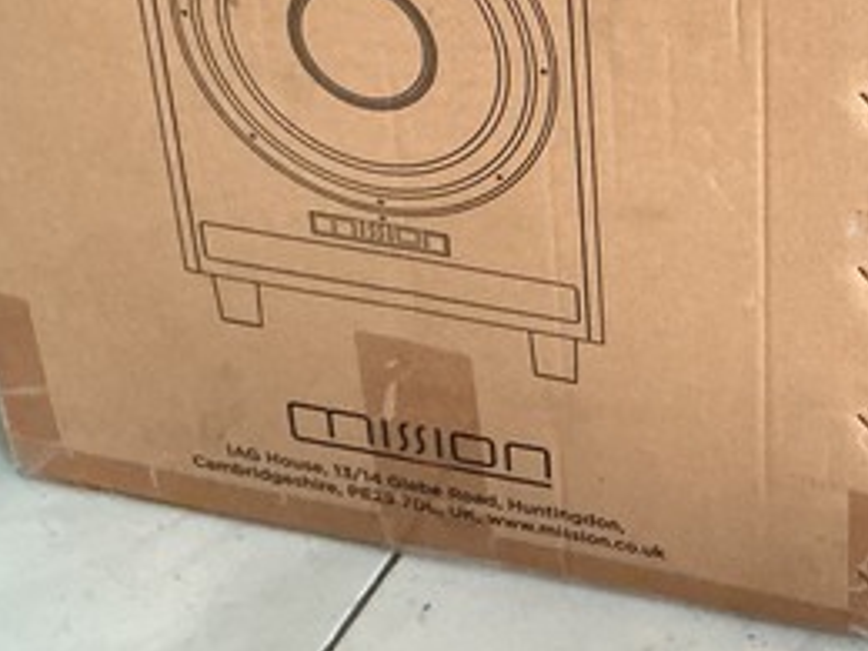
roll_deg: -1.4
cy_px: 38
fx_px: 2182
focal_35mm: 87
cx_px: 975
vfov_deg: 16.7
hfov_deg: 21.3
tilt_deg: -30.4
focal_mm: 3
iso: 250
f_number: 1.8
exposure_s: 1/40
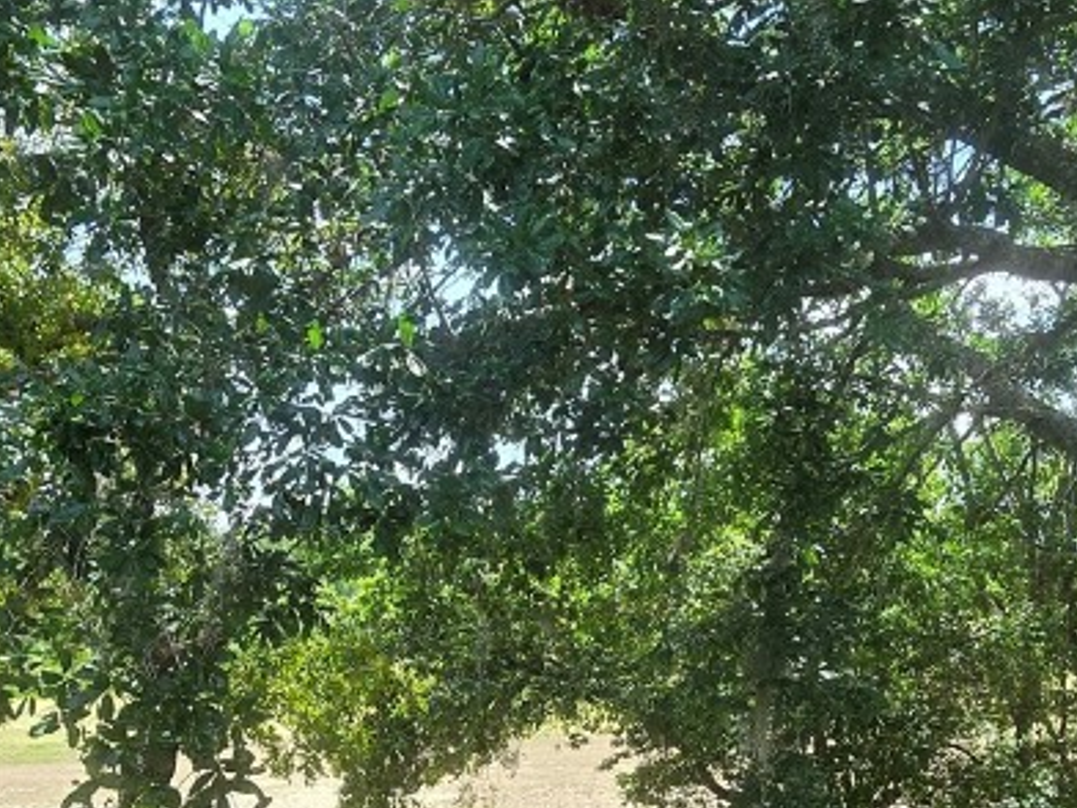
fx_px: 1058
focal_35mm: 34
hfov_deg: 53.9
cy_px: 698
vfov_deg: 39.3
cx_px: 495
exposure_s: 1/384
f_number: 2.2
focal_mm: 2.2
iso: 50
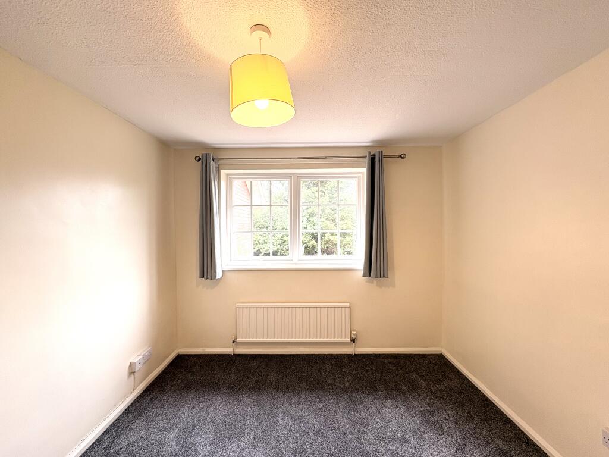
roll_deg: +1.1
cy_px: 228
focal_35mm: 14
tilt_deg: -0.2
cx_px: 304
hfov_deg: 102.1
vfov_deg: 85.7
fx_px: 246
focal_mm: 2.22
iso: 50
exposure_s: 1/99
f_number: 2.2
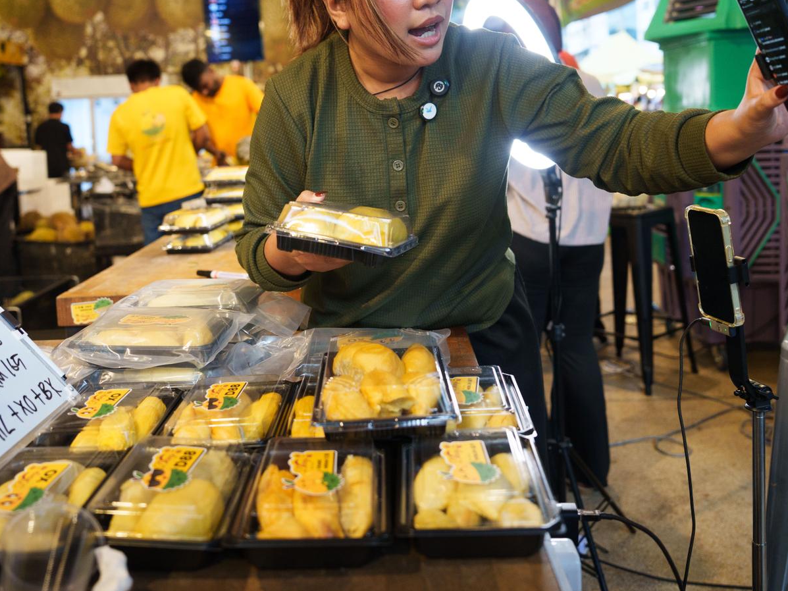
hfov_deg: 50.1
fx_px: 842
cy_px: 174
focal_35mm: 37
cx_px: 377
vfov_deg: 38.0
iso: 800
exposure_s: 1/200
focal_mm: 24
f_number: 2.8
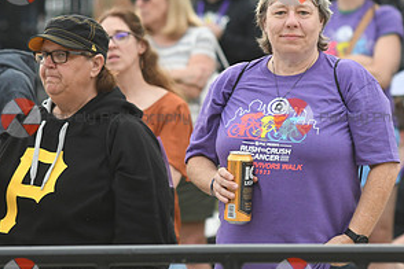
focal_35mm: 591
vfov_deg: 2.3
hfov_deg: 3.5
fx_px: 6632
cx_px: 243
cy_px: 72
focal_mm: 200
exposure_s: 1/400
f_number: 4
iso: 1000
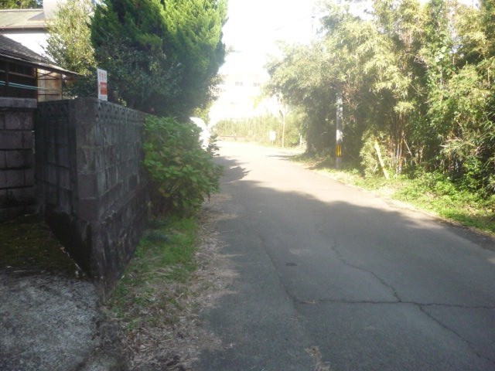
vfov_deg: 42.9
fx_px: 472
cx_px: 248
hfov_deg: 55.4
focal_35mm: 33
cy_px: 186
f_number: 8
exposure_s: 1/160
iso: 400
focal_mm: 5.5
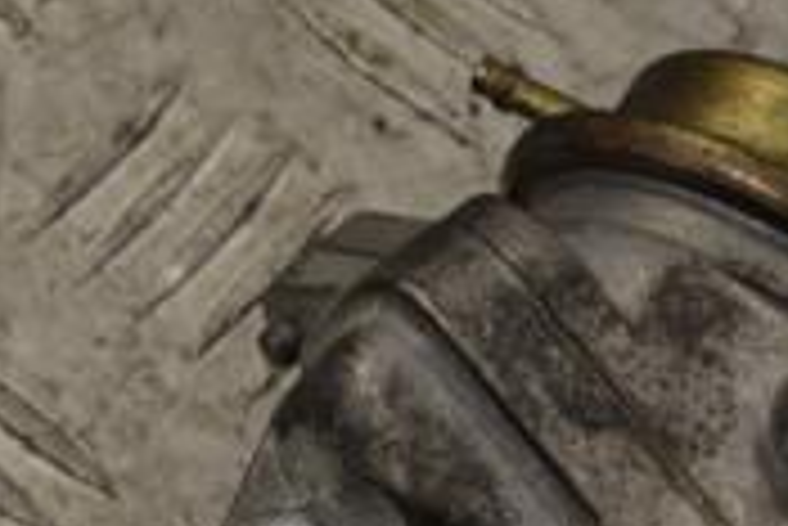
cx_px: 468
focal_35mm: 216
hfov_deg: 9.5
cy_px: 661
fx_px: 4732
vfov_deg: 6.3
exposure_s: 1/125
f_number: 5.6
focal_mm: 42
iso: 250
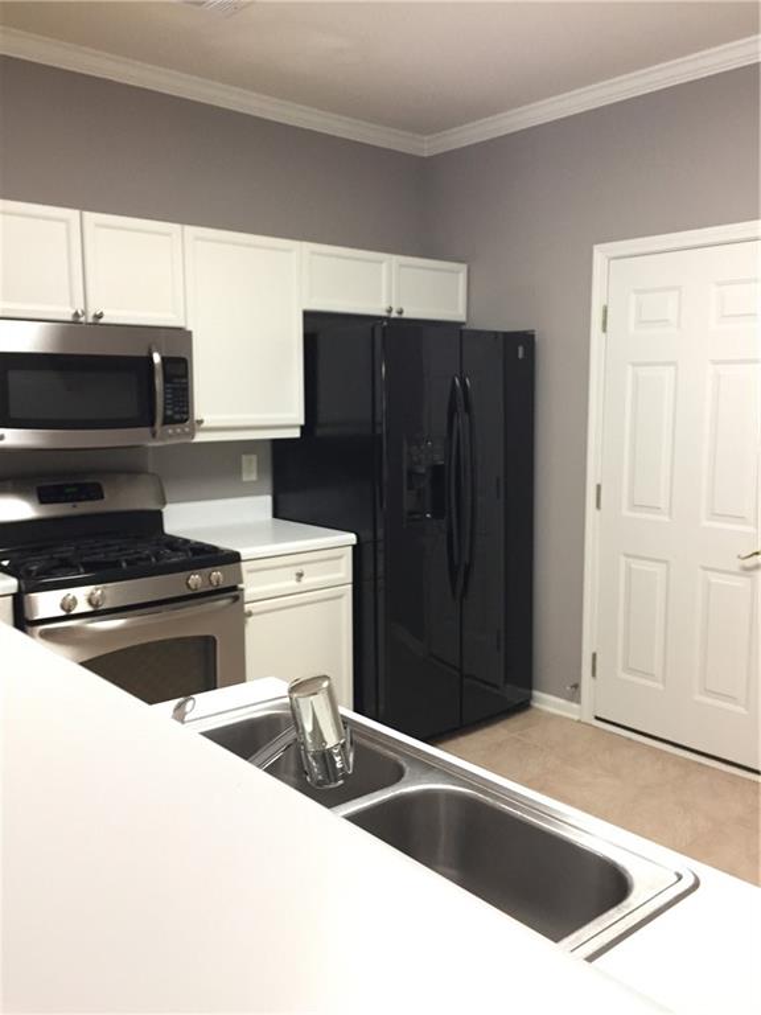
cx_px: 380
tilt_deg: -6.6
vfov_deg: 61.7
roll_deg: +0.0
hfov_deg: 48.2
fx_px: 850
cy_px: 508
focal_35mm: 29
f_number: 2.2
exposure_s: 1/30
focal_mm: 4.15
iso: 200
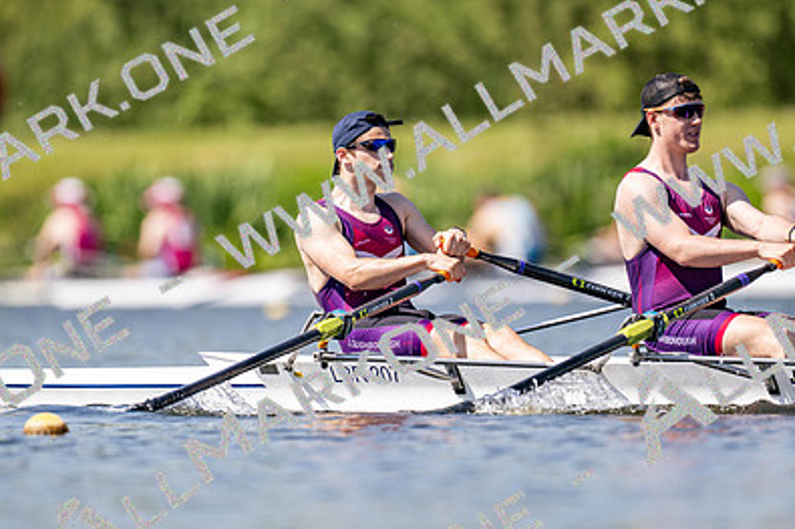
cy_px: 275
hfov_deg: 2.3
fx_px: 19468
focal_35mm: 882
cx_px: 465
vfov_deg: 1.6
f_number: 4
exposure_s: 1/2500
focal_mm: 600
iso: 250
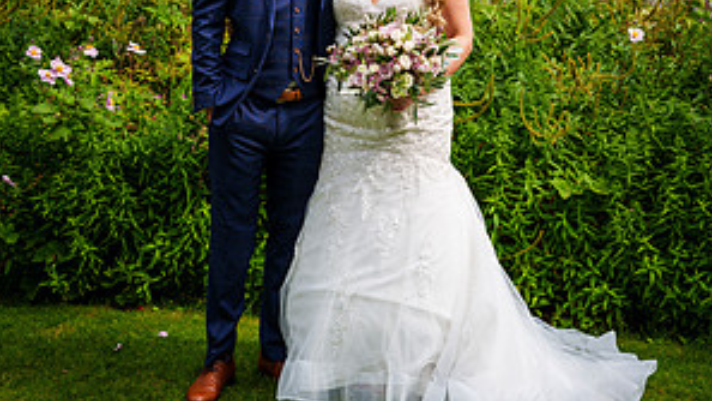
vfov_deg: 12.9
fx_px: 1737
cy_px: -31
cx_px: 357
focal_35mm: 92
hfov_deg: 23.2
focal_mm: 58
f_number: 5
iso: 200
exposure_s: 1/1250
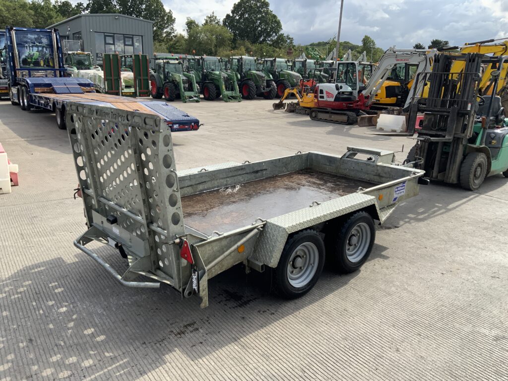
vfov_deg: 48.2
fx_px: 426
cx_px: 254
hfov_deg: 61.7
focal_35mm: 29
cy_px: 190
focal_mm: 3
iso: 16
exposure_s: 1/1144
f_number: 1.8
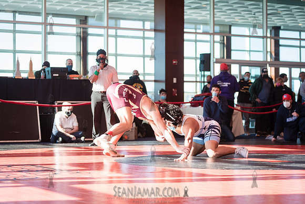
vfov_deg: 17.1
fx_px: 678
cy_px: 102
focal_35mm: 80
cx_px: 152
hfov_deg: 25.4
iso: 400
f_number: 4
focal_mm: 80
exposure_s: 1/400
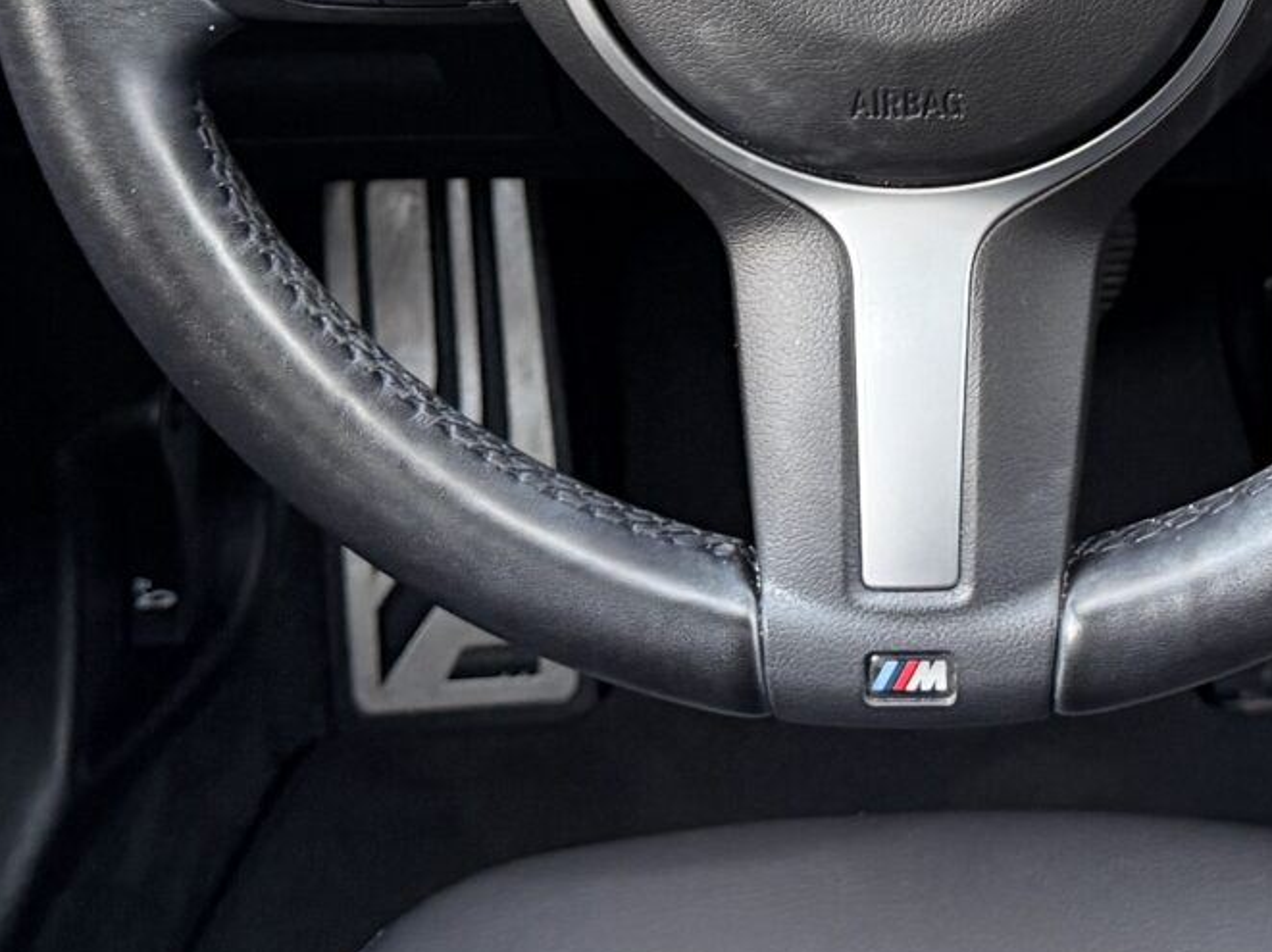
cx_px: 1078
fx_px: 3416
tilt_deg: -28.7
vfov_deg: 15.2
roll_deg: -0.4
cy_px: -283
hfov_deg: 20.8
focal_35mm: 93
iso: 320
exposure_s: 1/51
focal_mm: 6.76
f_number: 1.78
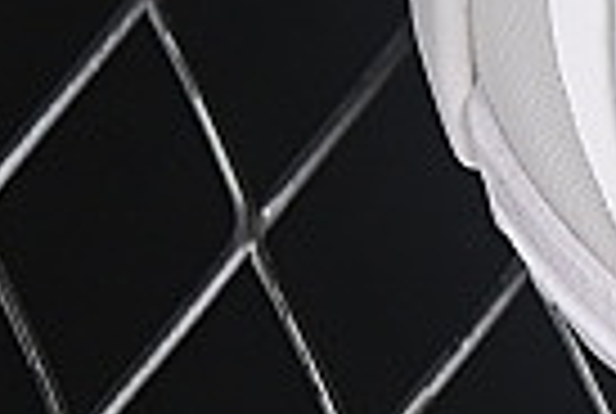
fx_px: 10117
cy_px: -472
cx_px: 2311
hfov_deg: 3.4
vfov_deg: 2.3
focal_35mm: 590
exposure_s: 1/80
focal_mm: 50
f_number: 7.1
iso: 160
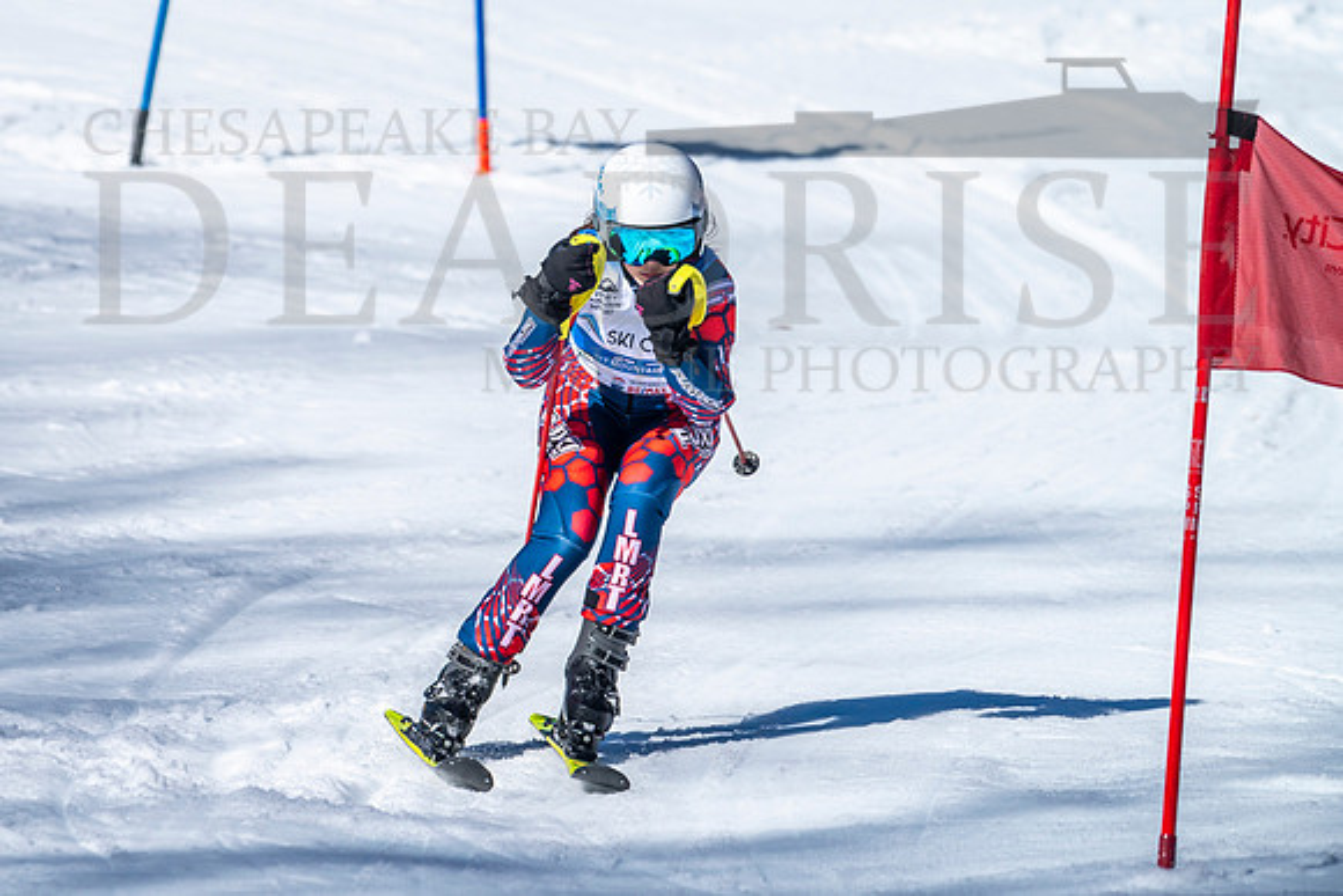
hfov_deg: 2.8
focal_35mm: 740
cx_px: 455
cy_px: 305
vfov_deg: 1.9
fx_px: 27623
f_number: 8
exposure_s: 1/2000
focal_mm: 560
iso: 200
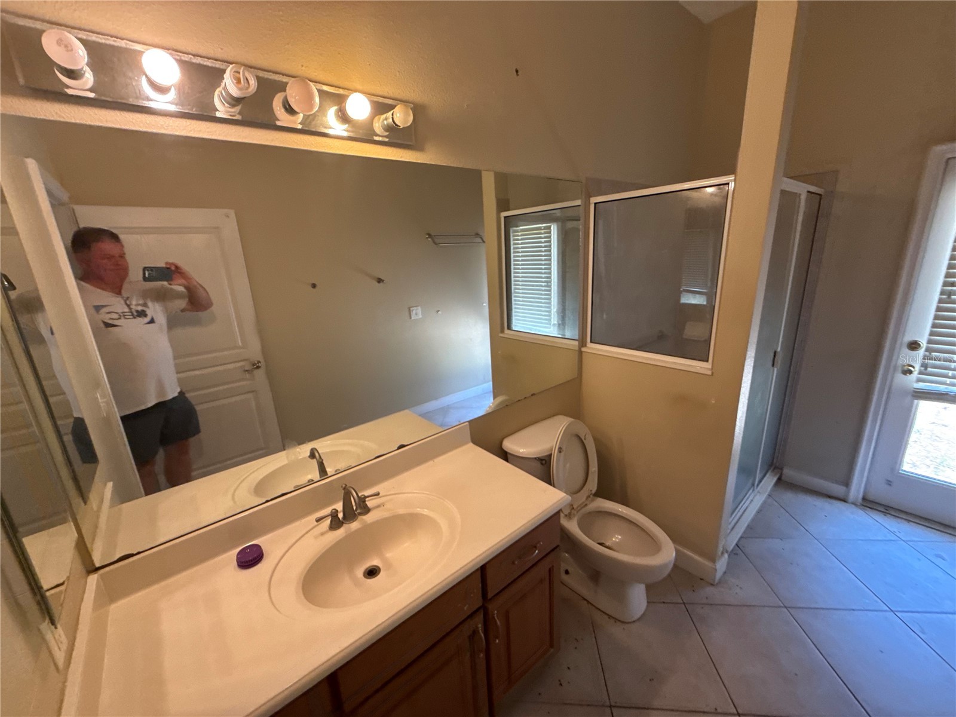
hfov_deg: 102.1
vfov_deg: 85.7
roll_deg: +0.4
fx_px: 387
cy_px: 358
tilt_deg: -16.9
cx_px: 478
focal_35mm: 14
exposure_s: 1/60
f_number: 2.2
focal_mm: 2.22
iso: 250
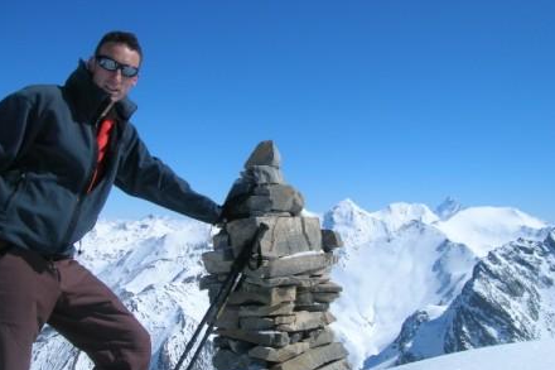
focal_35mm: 36
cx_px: 279
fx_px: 555
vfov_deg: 36.8
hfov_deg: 53.1
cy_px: 190
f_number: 4.9
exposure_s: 1/954
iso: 50
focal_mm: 5.7
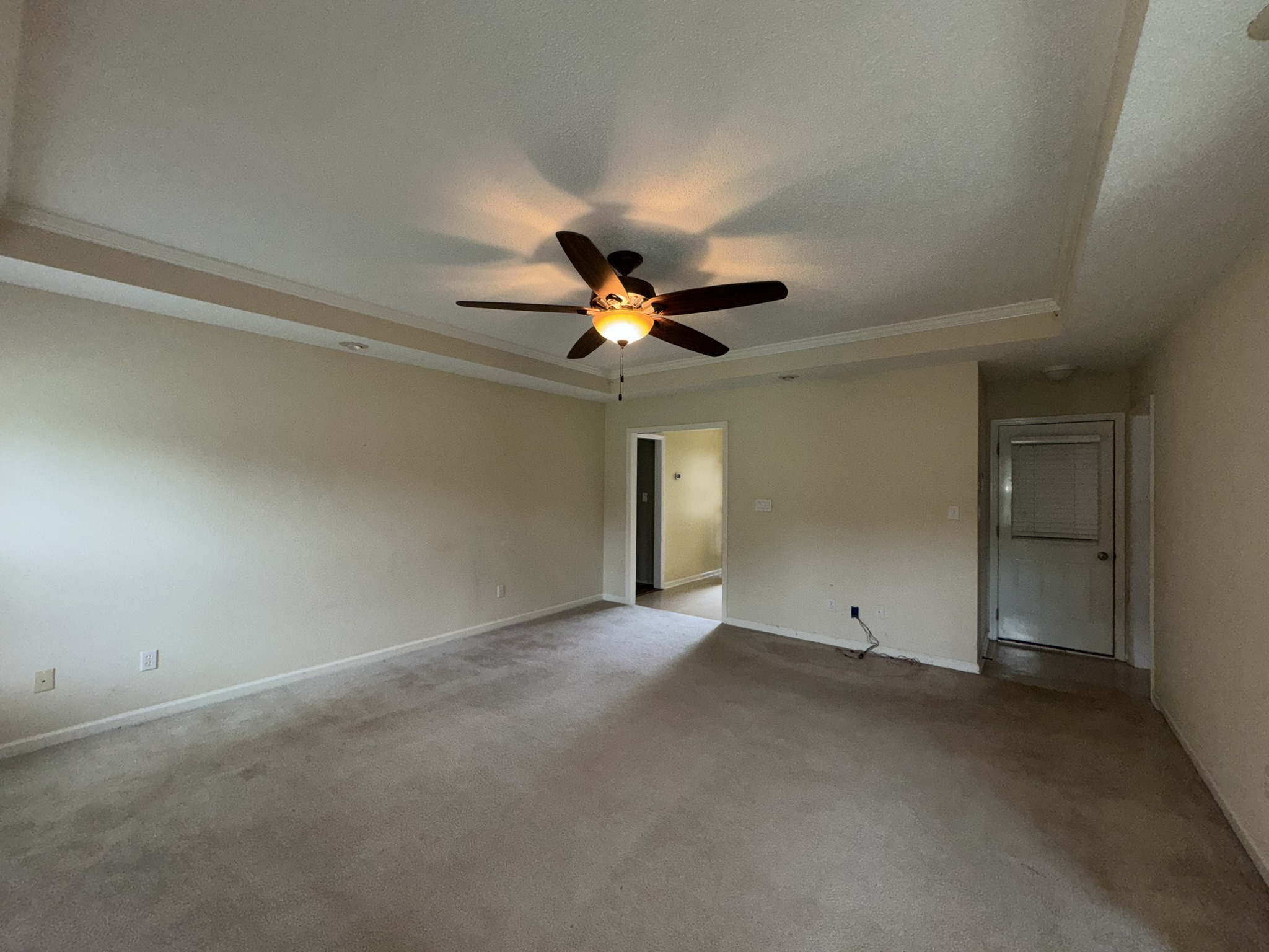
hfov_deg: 102.1
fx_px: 513
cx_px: 634
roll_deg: -0.4
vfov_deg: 85.7
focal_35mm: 14
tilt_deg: +0.5
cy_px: 476
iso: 80
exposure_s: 1/65
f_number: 2.2
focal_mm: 2.22
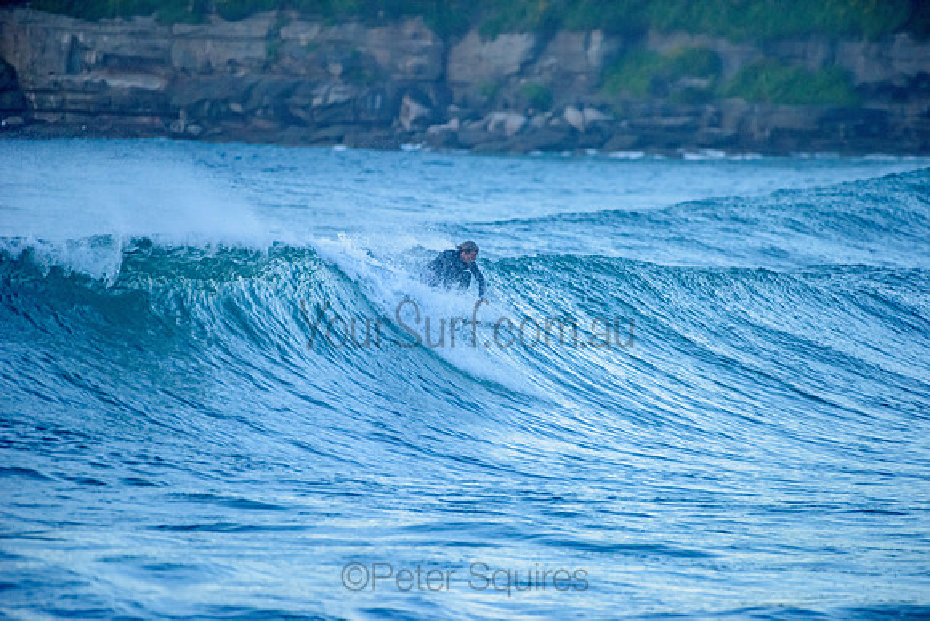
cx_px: 465
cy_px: 310
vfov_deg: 2.8
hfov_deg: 4.1
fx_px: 12924
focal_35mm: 500
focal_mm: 500
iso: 2200
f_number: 5.6
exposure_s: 1/1250
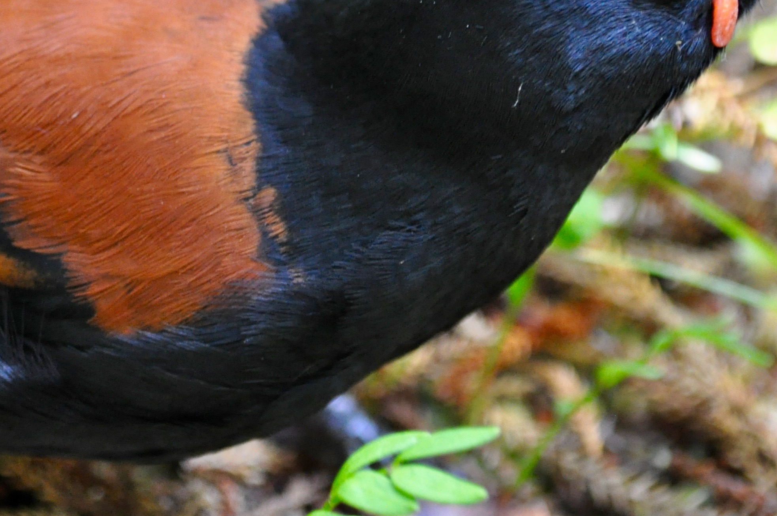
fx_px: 10563
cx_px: 348
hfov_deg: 4.2
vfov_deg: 2.8
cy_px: 76
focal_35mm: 490
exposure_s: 1/80
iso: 1600
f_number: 4.8
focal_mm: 150
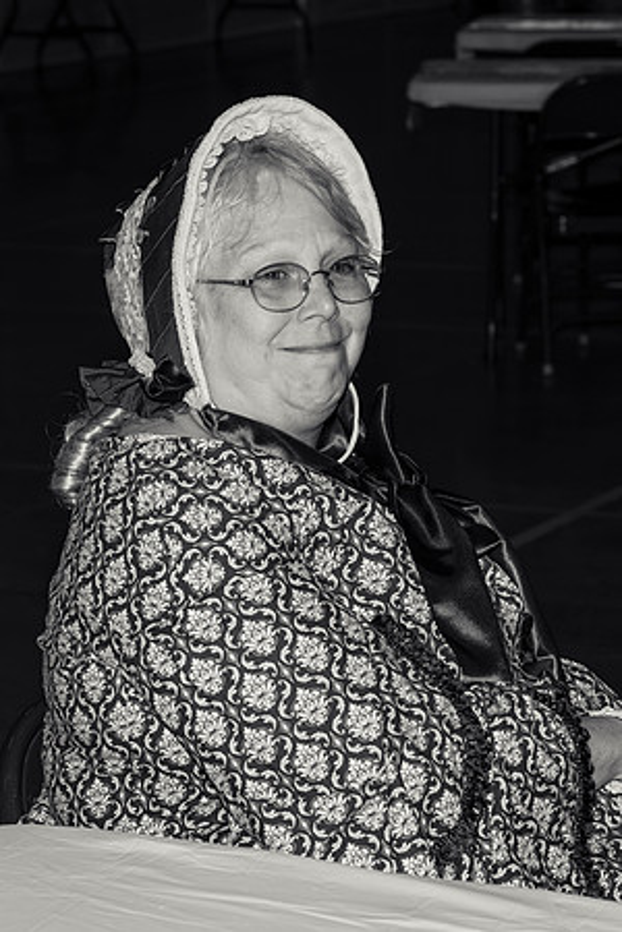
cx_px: 311
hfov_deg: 9.8
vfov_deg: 14.7
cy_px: 423
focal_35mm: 139
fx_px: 3611
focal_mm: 85
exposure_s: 1/200
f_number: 8
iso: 100
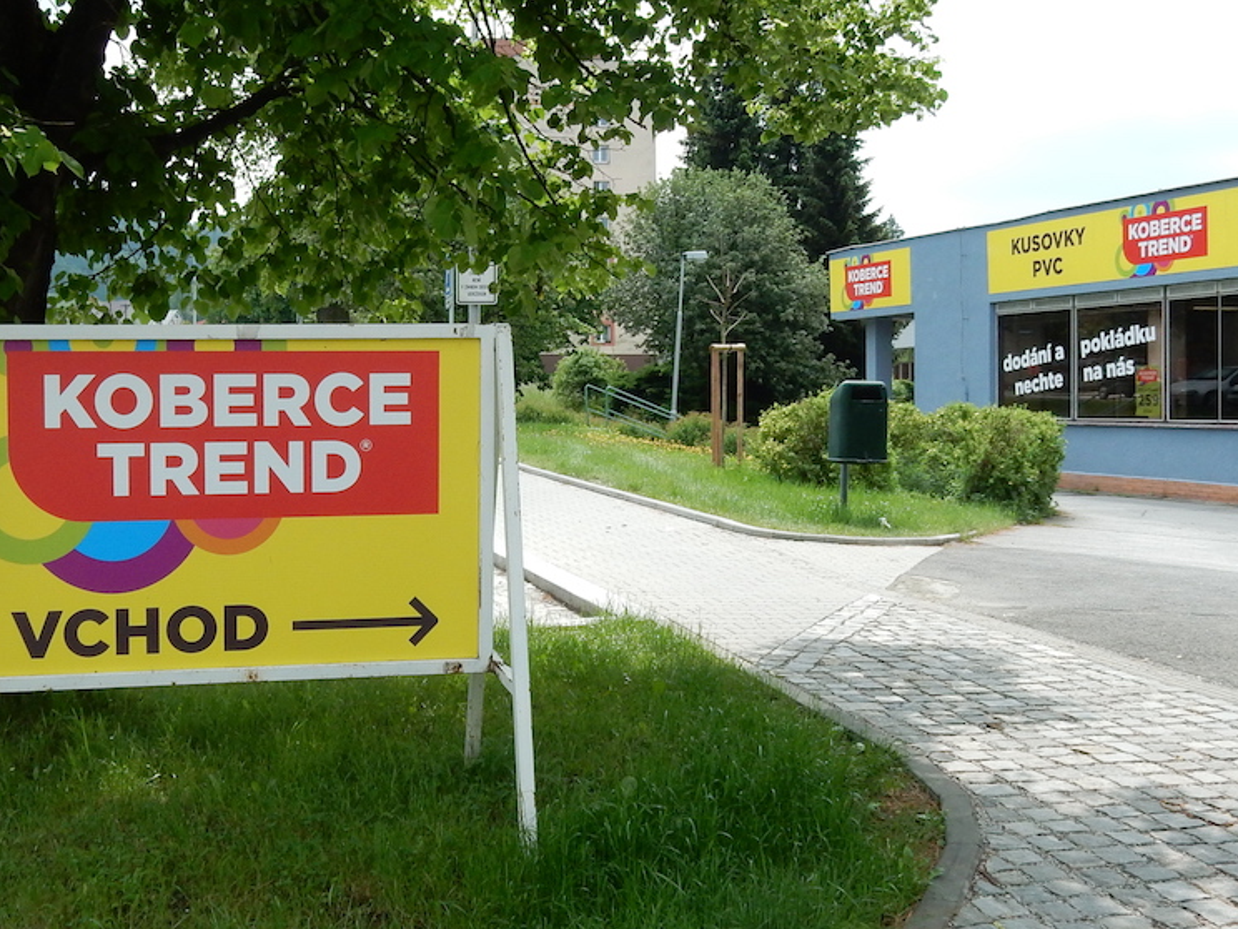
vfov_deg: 33.6
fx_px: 1538
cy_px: 423
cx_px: 478
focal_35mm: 43
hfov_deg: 43.6
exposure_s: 1/800
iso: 125
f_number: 3.7
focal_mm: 4.5
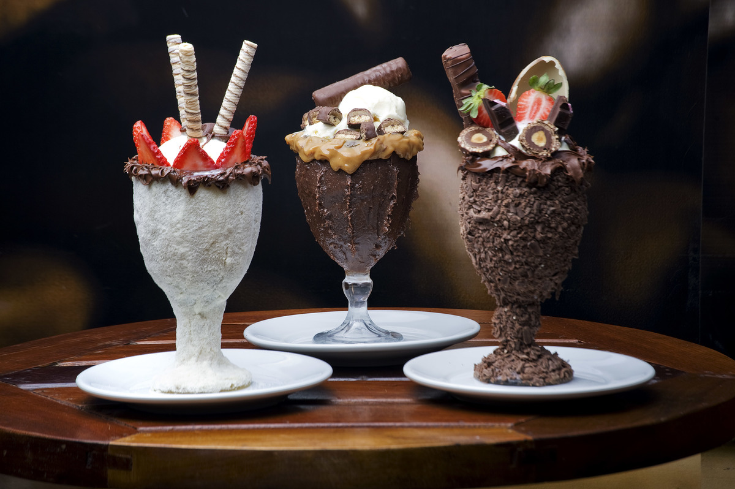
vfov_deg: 6.9
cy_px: 244
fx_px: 4080
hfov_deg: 10.3
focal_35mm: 200
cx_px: 368
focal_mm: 200
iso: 160
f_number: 16
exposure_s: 1/160
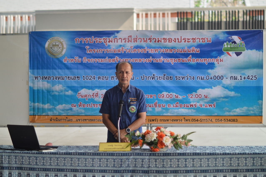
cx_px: 133
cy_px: 88
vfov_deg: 18.1
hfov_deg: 27.0
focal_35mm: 75
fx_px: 554
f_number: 1.4
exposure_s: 1/2000
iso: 100
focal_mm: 50
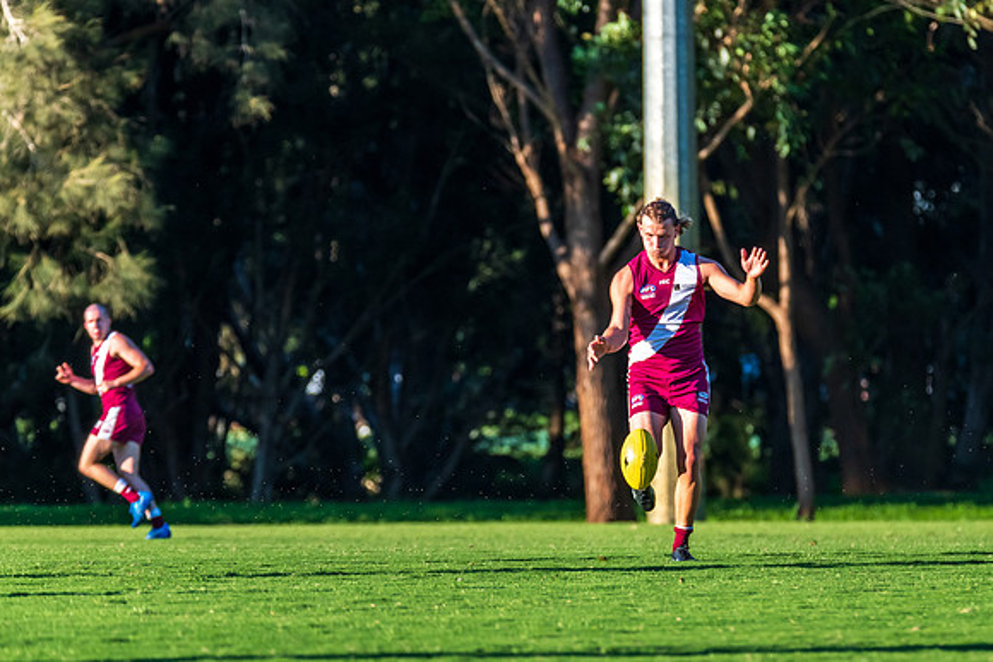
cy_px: 362
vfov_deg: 3.2
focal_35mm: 426
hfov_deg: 4.8
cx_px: 613
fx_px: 11743
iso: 1000
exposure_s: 1/1600
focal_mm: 320
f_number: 6.3
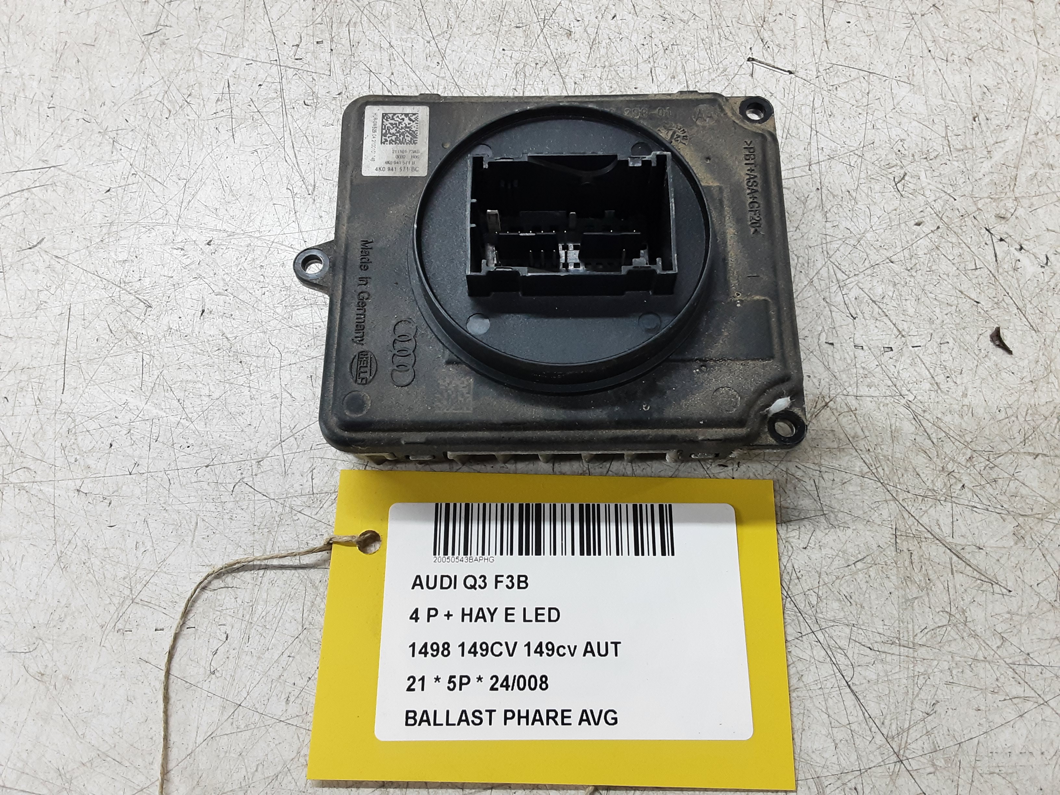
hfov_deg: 65.3
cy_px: 398
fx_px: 827
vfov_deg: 51.4
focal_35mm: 27
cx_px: 530
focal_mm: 2.91
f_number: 1.9
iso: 100
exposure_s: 1/50
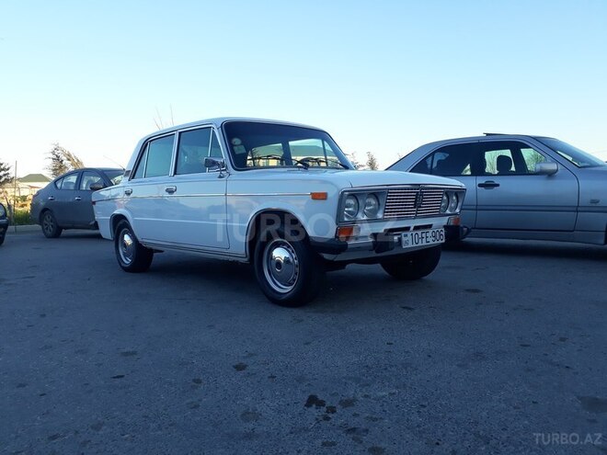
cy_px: 228
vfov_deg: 51.4
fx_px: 473
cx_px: 304
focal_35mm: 27
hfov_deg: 65.3
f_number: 1.9
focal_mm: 3.6
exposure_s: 1/282
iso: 40
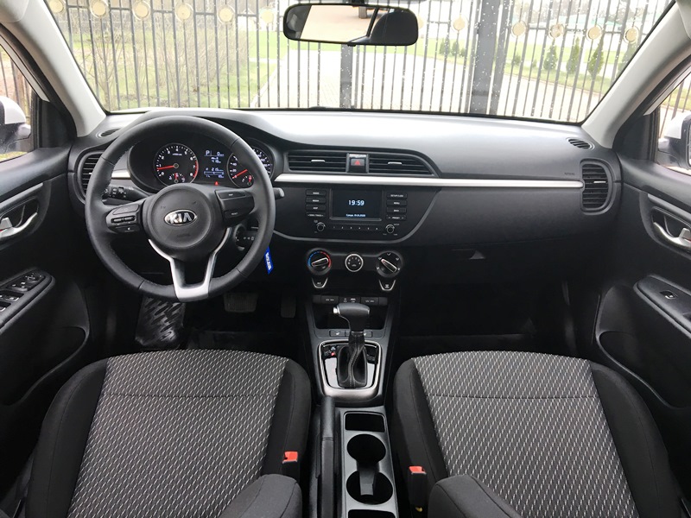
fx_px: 579
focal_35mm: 29
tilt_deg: -20.9
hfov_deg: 61.7
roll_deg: -1.9
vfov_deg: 48.2
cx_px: 346
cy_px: 259
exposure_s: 1/33
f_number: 2.2
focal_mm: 4.15
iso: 32
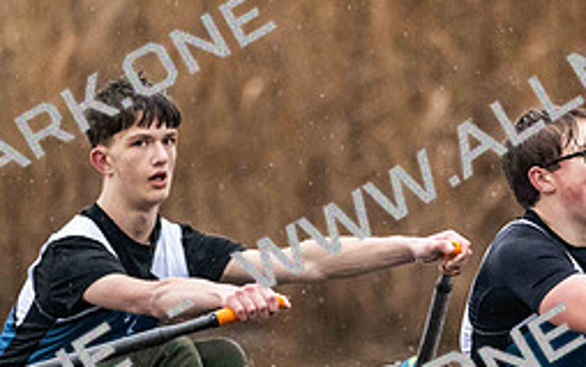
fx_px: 14891
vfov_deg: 1.4
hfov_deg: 2.3
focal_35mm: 932
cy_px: 297
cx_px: 517
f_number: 4.5
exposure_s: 1/1600
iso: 7200
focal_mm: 400
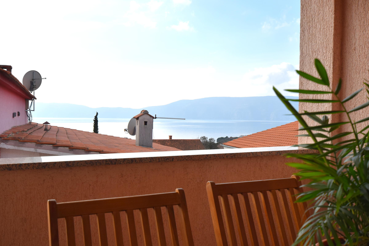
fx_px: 369
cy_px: 123
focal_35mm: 36
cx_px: 184
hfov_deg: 53.1
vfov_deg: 36.9
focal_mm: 24
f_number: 9
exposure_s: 1/320
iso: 200
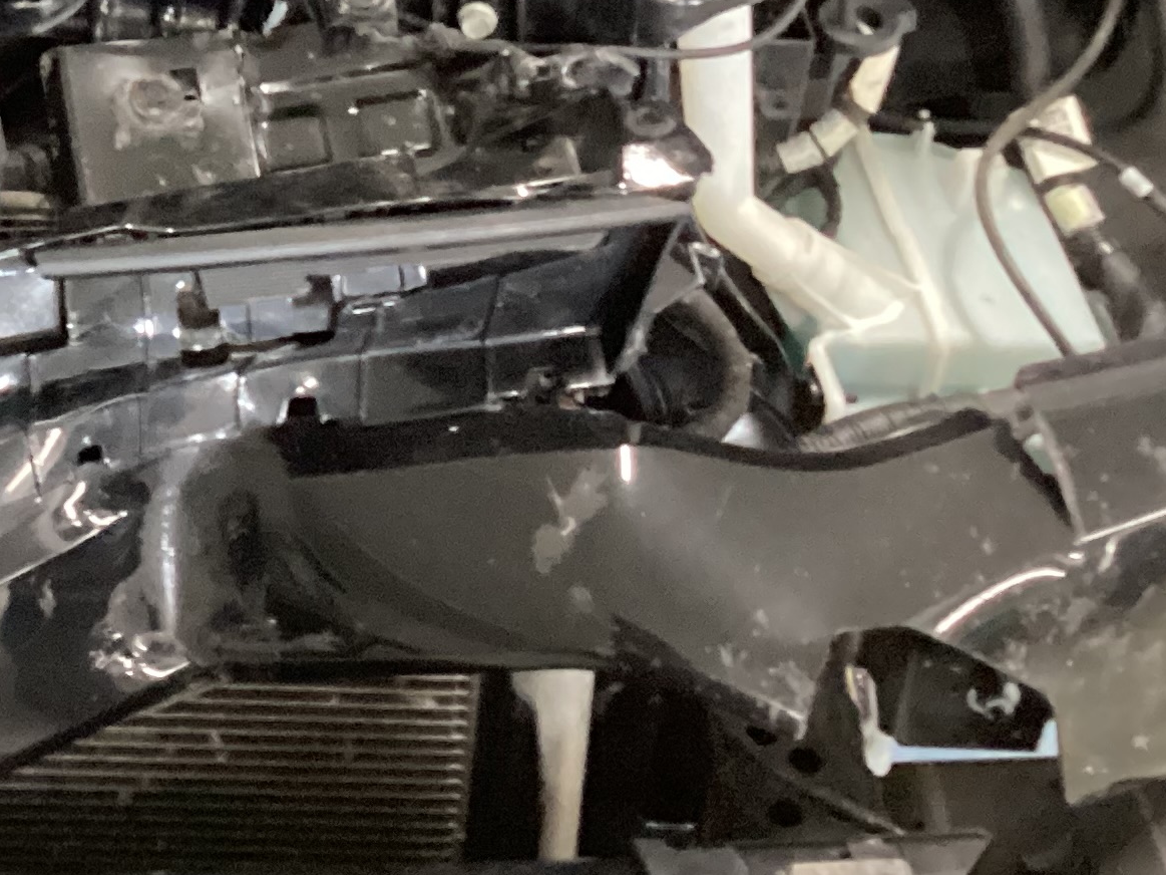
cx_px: -161
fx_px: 2930
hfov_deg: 21.2
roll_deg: +0.0
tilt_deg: -35.6
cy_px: -214
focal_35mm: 87
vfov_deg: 16.2
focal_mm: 3.3
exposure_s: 1/24
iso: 640
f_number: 2.4
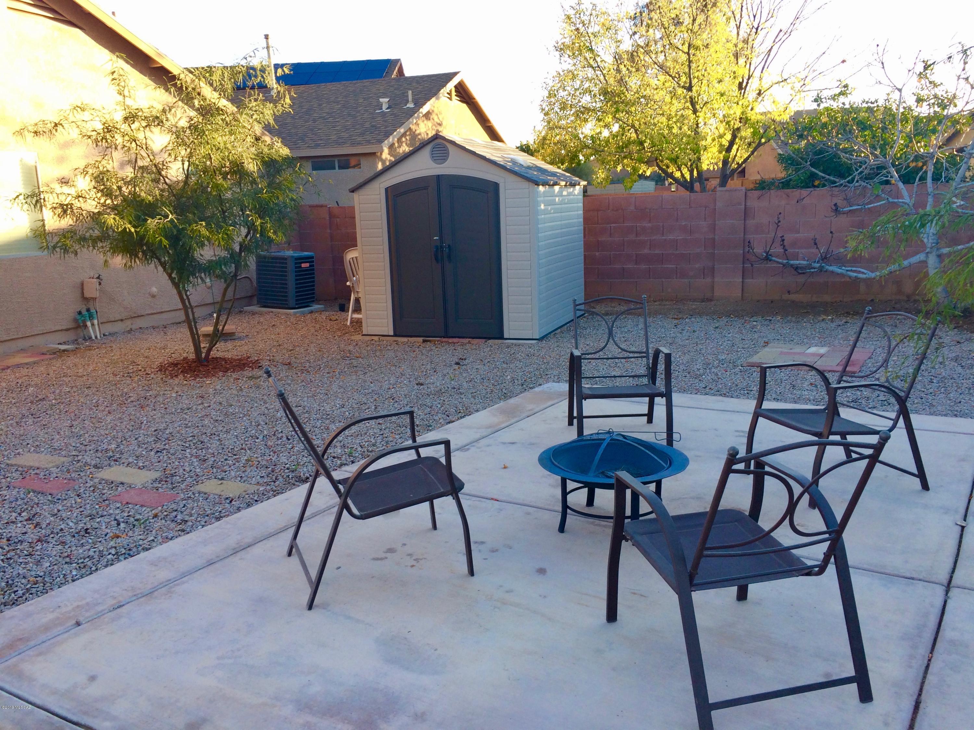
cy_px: 365
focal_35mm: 29
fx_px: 816
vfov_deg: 48.2
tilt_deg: -11.7
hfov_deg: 61.7
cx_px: 487
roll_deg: +2.9
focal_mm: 4.15
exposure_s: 1/160
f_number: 2.2
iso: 32
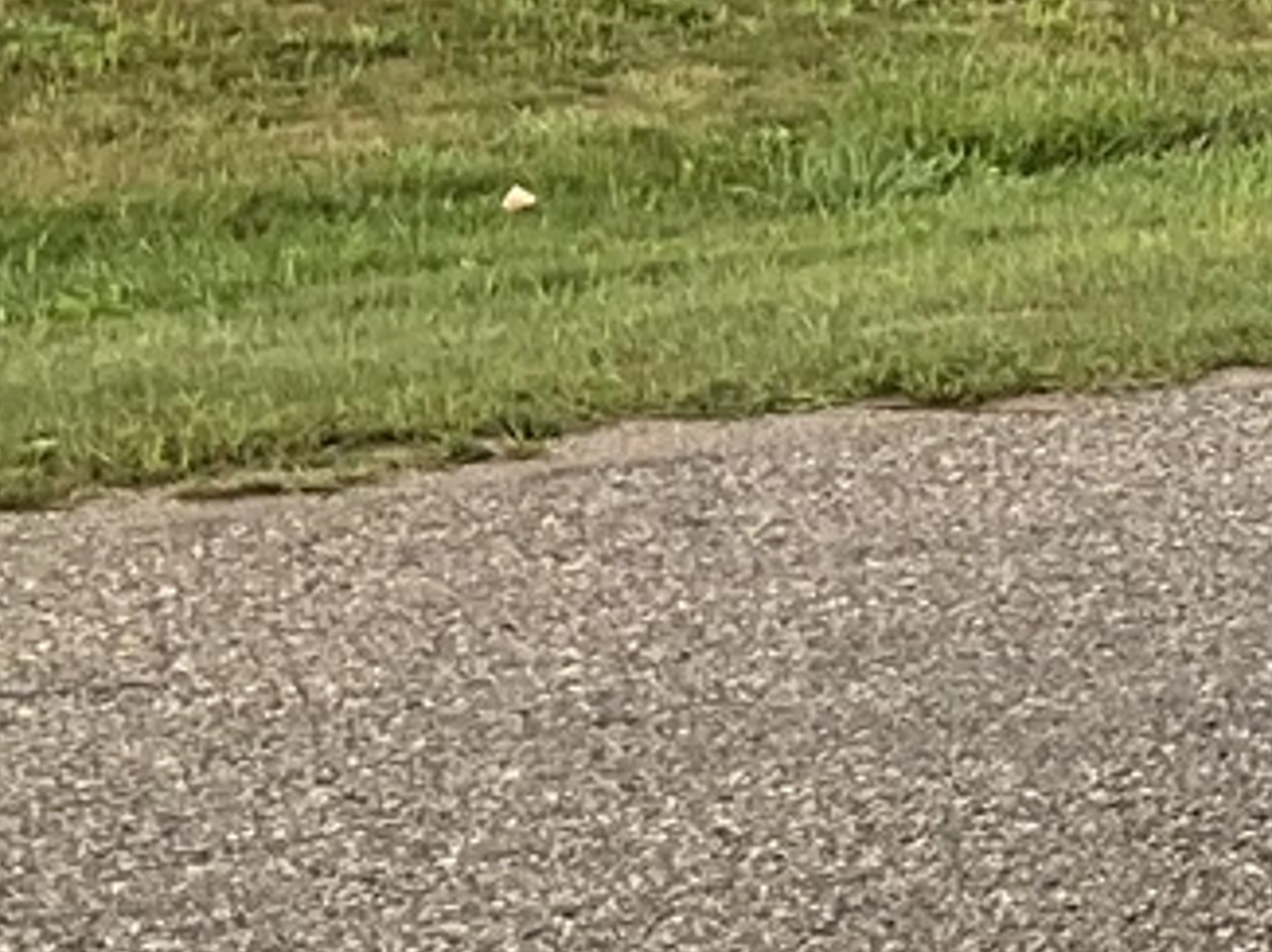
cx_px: 2860
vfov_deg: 8.2
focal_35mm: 178
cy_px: -382
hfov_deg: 10.0
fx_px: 6536
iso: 20
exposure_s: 1/145
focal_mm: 3
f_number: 1.8
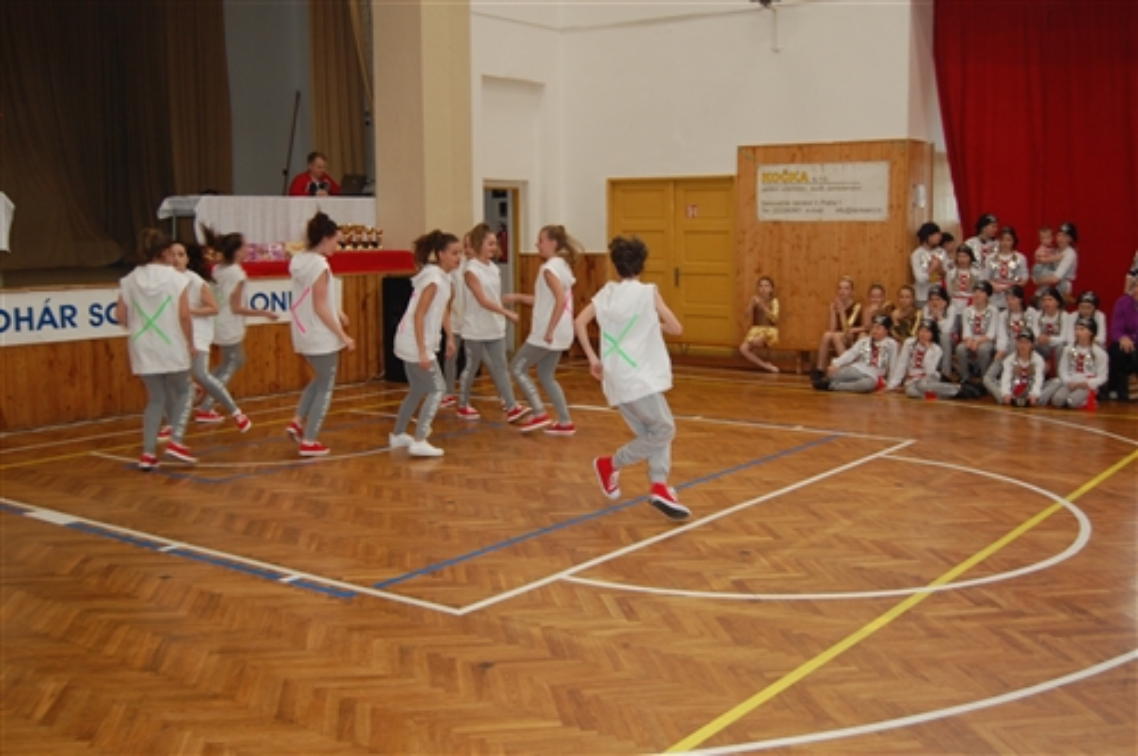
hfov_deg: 49.6
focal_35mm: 39
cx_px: 569
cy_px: 378
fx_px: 1231
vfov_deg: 34.1
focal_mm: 26
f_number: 4
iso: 400
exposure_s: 1/60
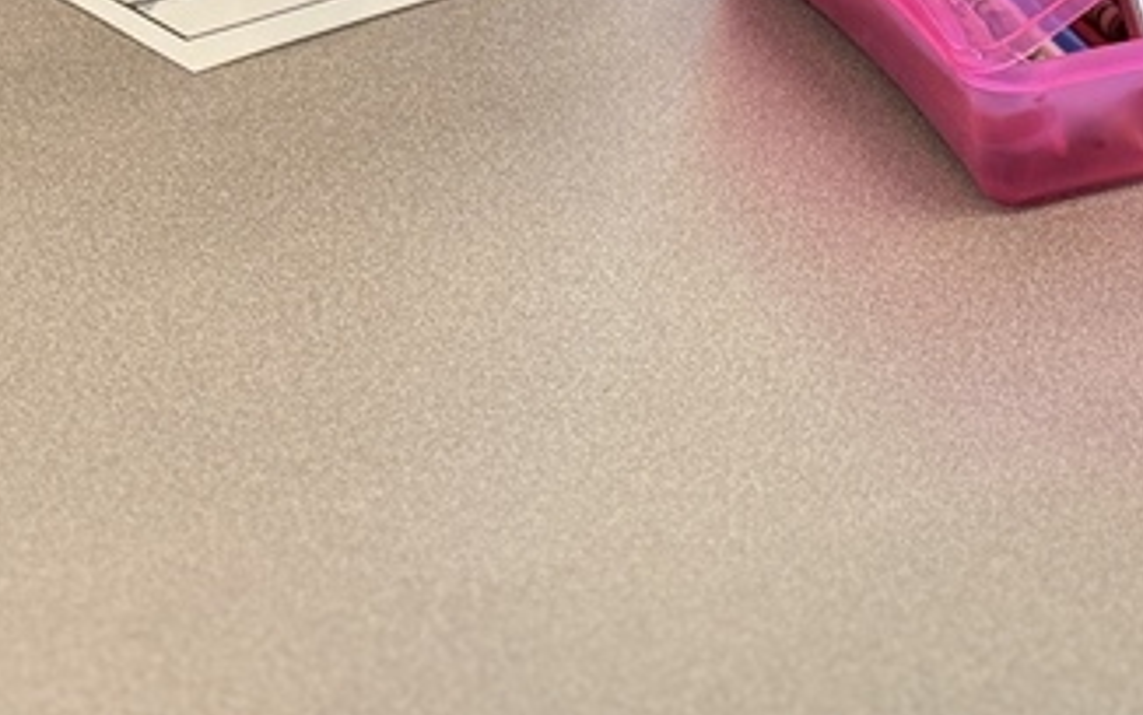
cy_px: -599
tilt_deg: -16.2
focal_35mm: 160
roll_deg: -0.5
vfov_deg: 7.9
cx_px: 1234
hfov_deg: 12.9
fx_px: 4986
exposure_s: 1/60
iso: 100
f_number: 1.78
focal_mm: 6.76
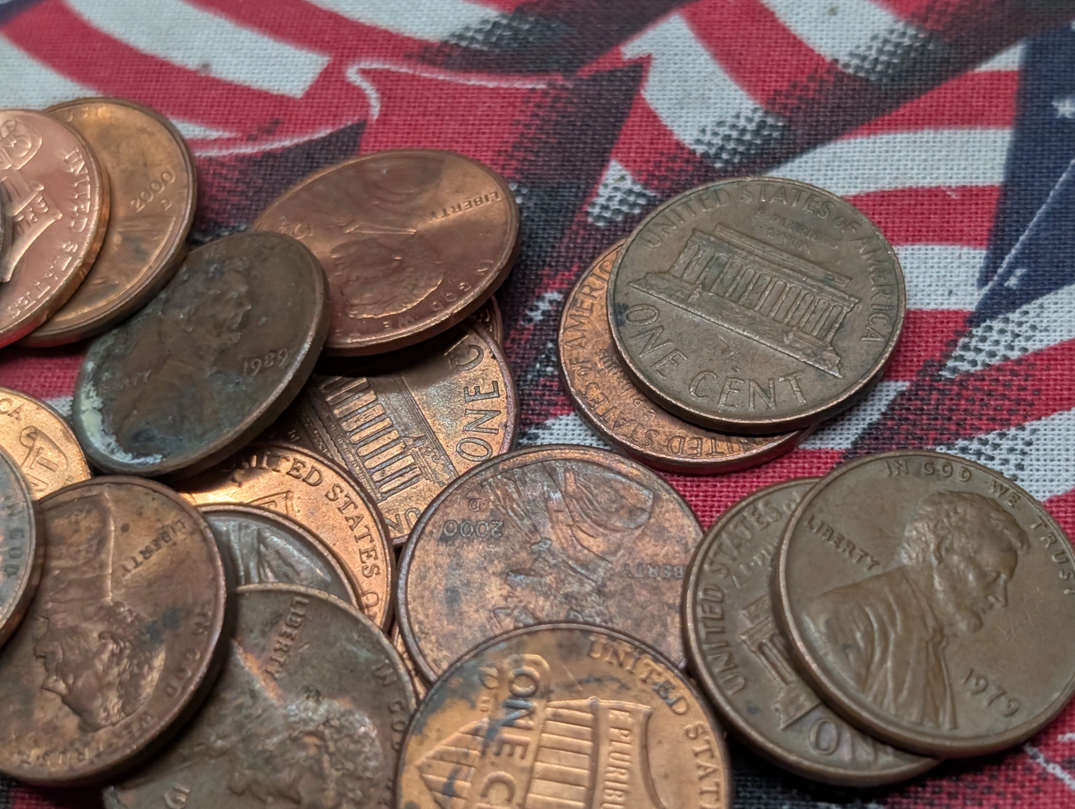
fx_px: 1804
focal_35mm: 58
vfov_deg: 25.3
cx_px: 603
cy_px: 460
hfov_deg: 33.2
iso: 183
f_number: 1.68
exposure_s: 1/839
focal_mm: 6.9
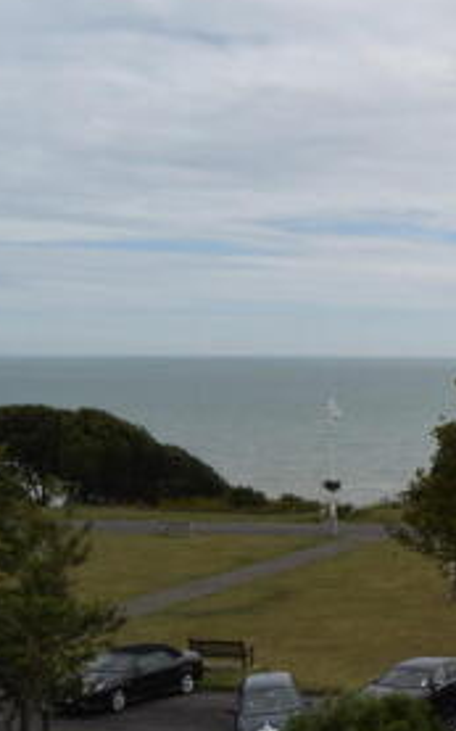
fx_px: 1293
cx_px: 737
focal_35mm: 65
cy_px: 453
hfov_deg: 17.4
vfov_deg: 31.4
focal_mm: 18
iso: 100
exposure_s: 1/200
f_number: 11
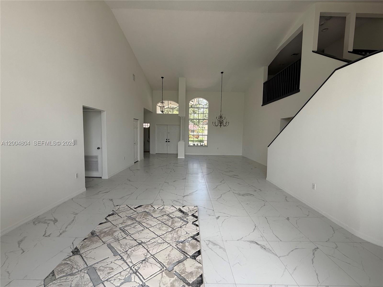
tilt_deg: -3.9
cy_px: 144
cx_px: 192
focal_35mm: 14
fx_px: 155
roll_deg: -2.0
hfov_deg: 102.1
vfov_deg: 85.7
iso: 50
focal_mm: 2.22
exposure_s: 1/259
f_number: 2.2
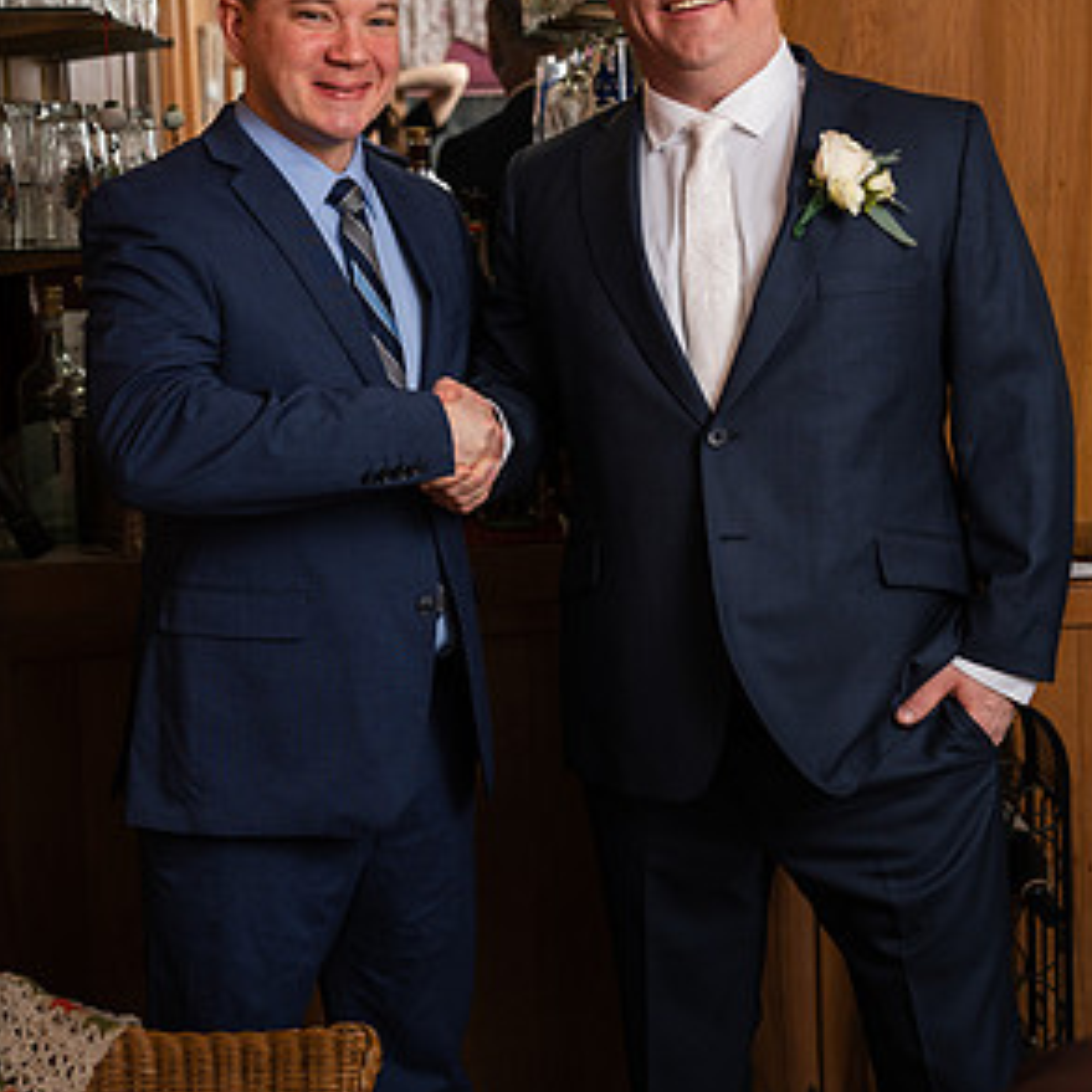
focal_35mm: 60
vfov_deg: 28.4
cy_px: 369
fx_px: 2141
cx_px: 552
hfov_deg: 28.6
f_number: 4
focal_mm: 46
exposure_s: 1/200
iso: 250
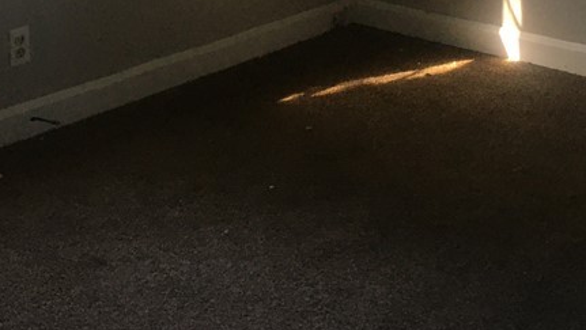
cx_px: 326
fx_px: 1166
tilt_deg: -5.0
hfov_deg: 28.2
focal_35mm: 75
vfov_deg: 15.0
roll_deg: +0.5
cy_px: -153
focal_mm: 4.15
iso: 40
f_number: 2.2
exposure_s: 1/30
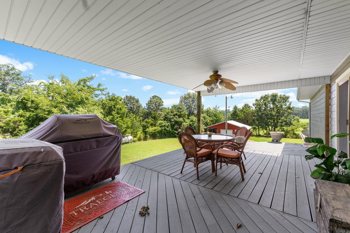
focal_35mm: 15
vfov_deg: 77.3
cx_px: 175
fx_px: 146
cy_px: 116
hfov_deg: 100.4
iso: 200
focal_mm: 10
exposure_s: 1/40
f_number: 9
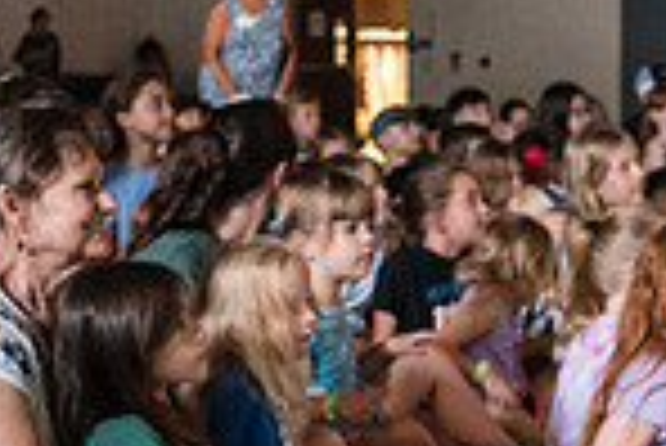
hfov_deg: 16.7
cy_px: 161
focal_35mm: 122
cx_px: 450
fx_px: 2259
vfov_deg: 11.3
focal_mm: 30
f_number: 4
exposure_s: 1/60
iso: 9000
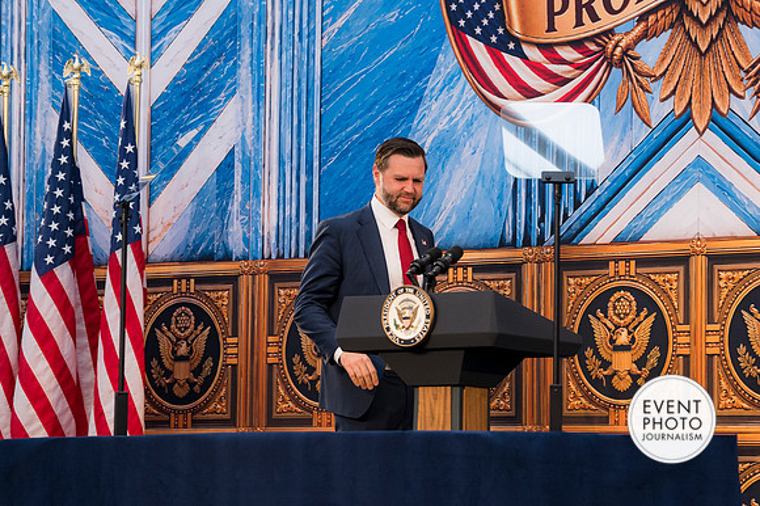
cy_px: 253
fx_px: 3123
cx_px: 380
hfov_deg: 13.9
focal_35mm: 148
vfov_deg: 9.3
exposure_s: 1/160
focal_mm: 99
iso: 400
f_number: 4
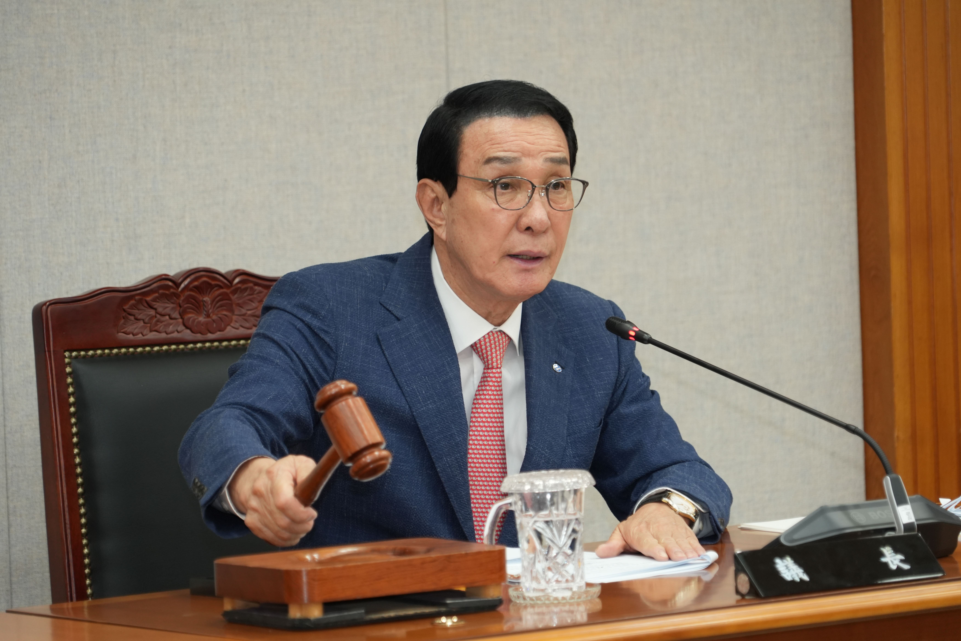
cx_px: 480
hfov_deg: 11.2
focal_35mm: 184
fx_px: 4911
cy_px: 320
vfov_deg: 7.5
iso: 1250
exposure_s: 1/125
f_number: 6.3
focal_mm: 184
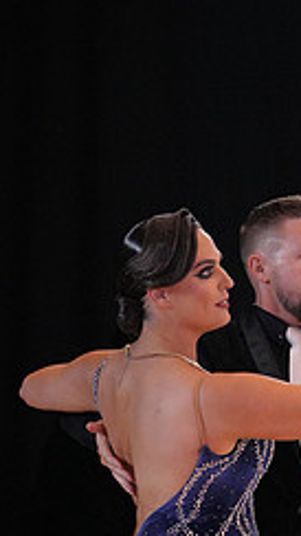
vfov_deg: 5.8
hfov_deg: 3.2
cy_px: 611
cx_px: 192
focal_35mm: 374
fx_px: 5314
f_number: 4
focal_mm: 150
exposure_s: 1/500
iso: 2500
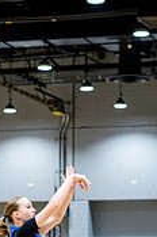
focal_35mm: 219
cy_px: 196
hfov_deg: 6.2
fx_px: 1438
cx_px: 78
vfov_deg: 9.4
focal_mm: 85
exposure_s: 1/320
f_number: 2.8
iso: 2500
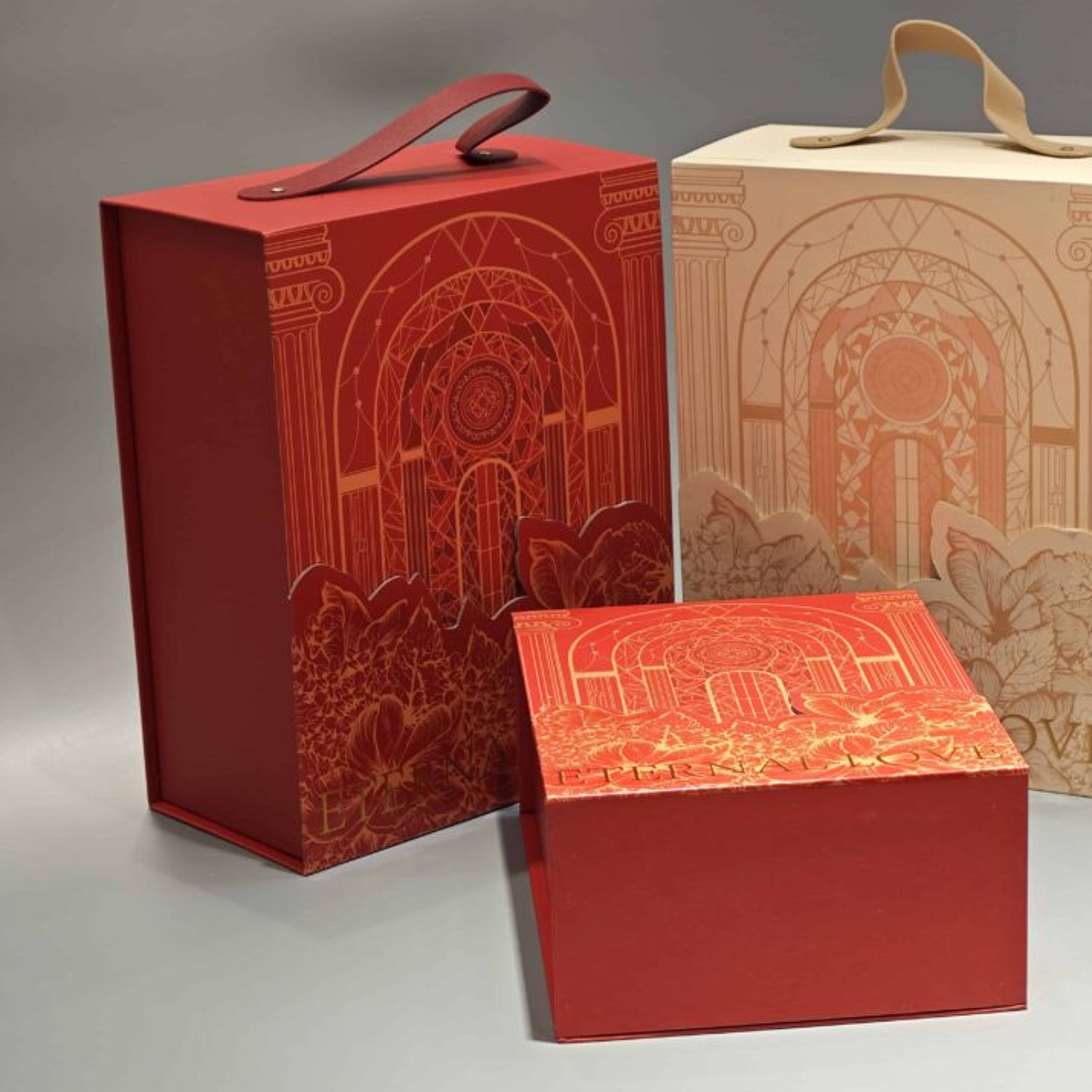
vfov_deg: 19.5
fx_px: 3176
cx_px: 707
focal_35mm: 89
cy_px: 545
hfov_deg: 19.5
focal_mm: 10.1
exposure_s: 1/100
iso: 200
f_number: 2
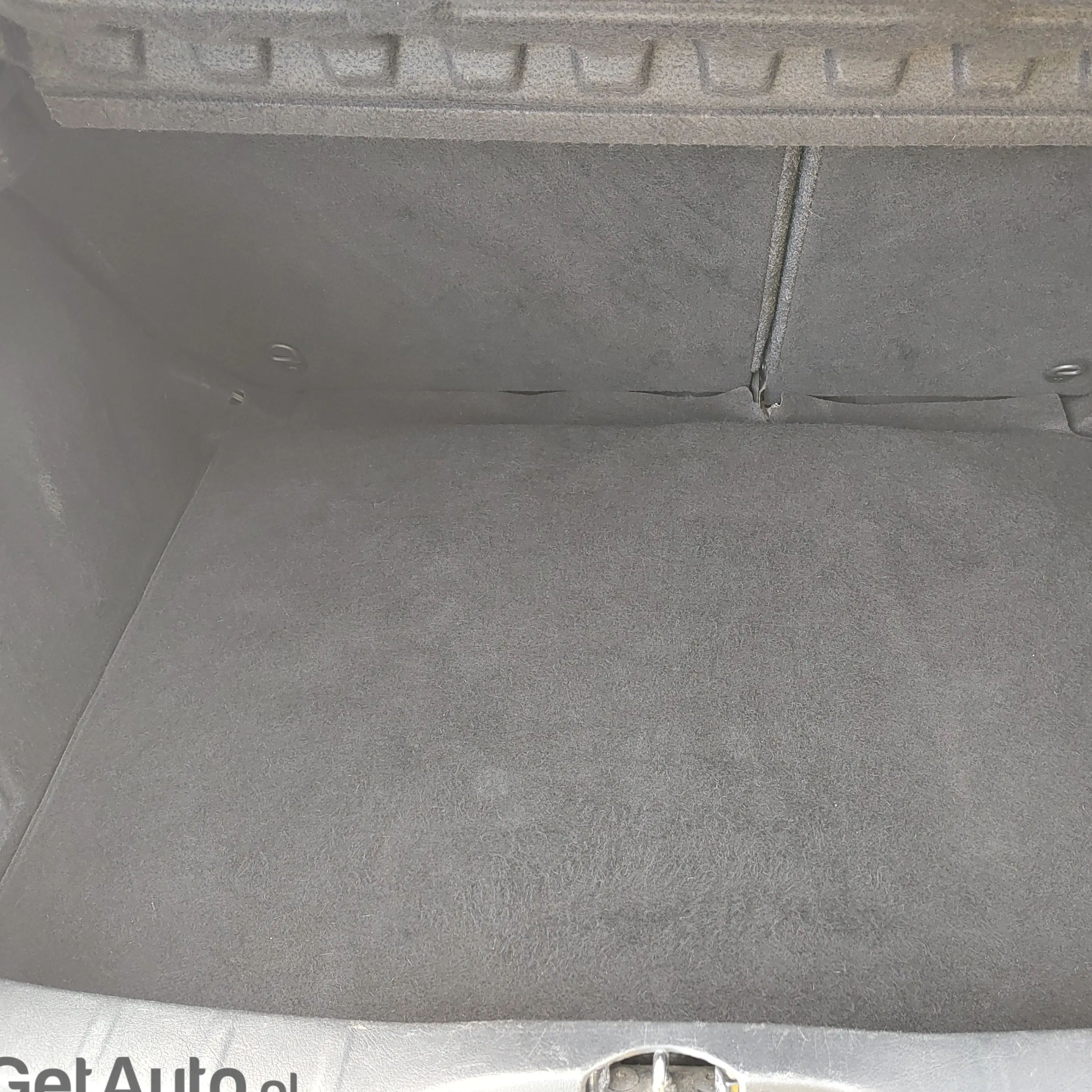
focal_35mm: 28
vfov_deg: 57.3
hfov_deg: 56.8
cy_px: 564
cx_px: 665
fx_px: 999
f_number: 1.8
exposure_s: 1/50
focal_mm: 5.56
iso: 255
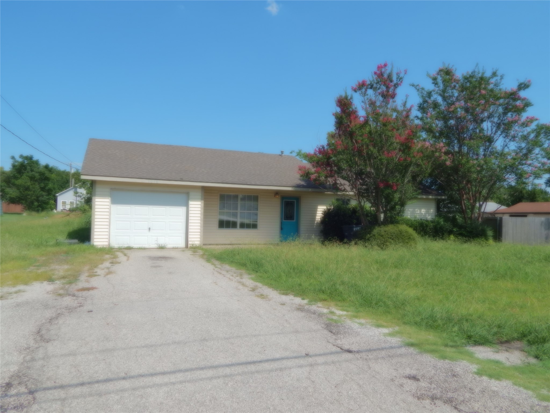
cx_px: 275
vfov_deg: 54.9
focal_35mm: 25
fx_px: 397
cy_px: 206
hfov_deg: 69.4
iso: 125
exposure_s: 1/640
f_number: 6.1
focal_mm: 4.5
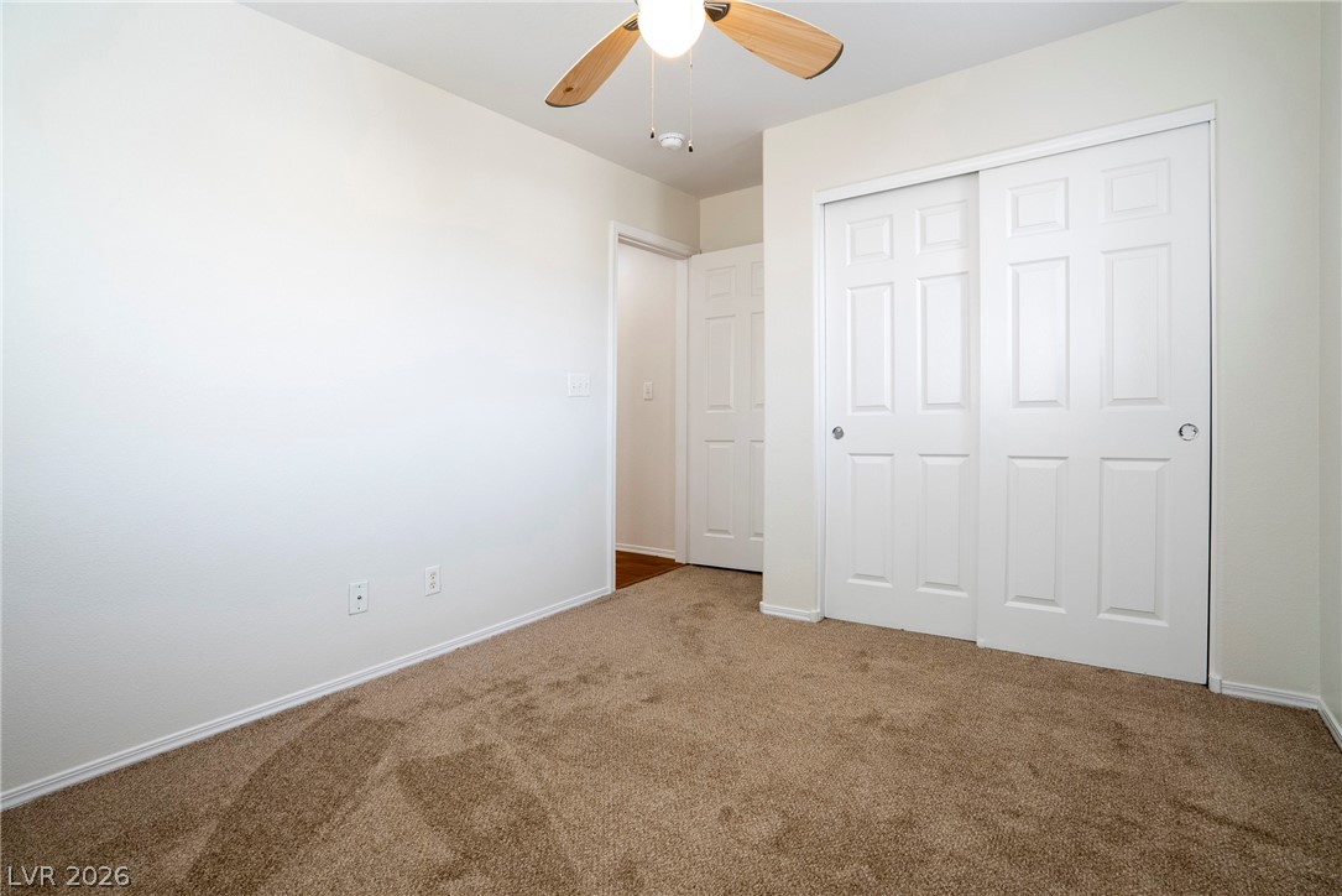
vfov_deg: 73.8
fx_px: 597
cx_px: 671
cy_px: 448
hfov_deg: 96.7
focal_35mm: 16
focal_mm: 16
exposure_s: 1/10
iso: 800
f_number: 9
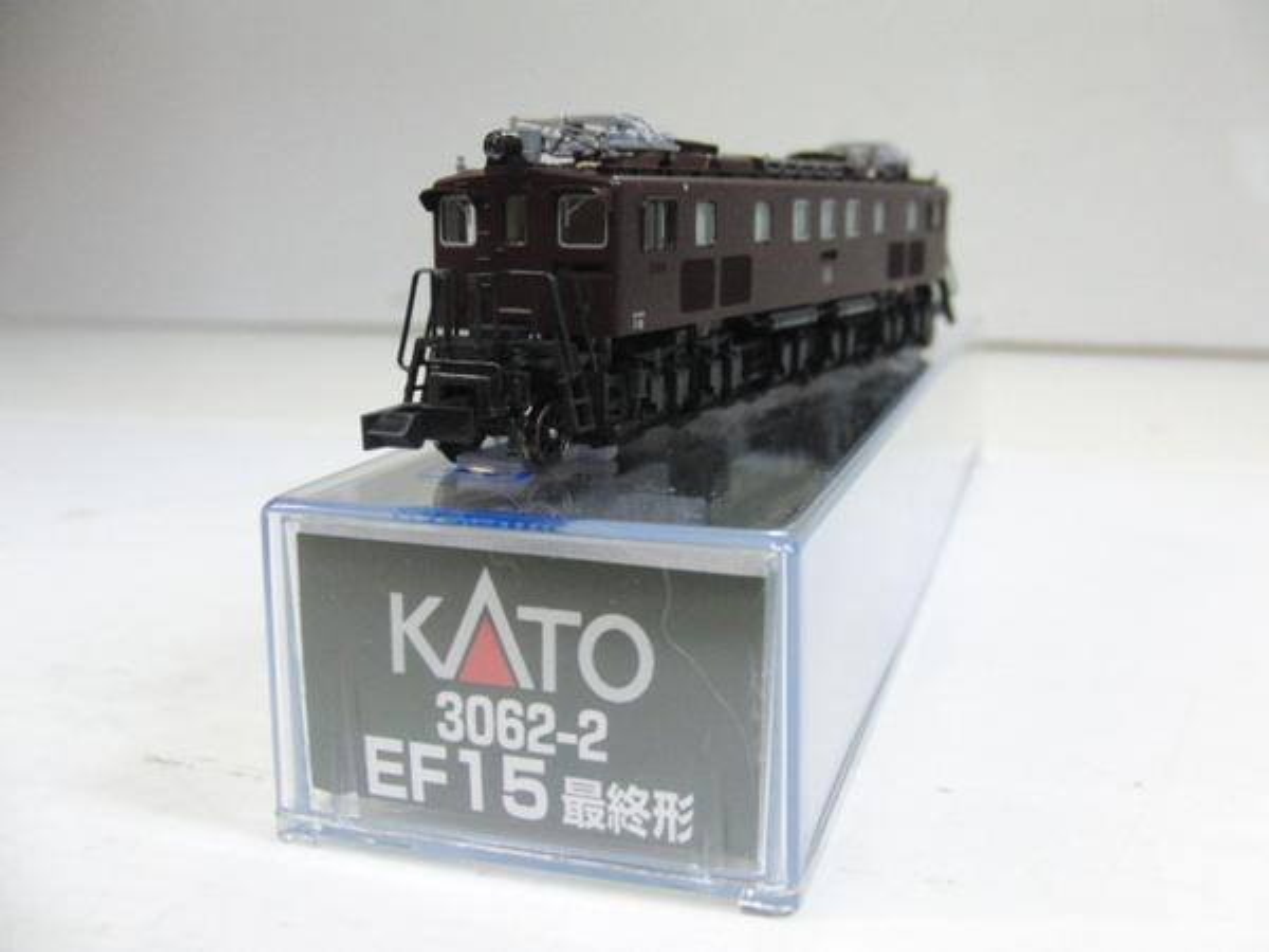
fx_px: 1356
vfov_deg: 38.7
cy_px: 476
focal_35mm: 37
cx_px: 634
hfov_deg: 50.1
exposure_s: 1/30
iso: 800
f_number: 3.6
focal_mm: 6.42
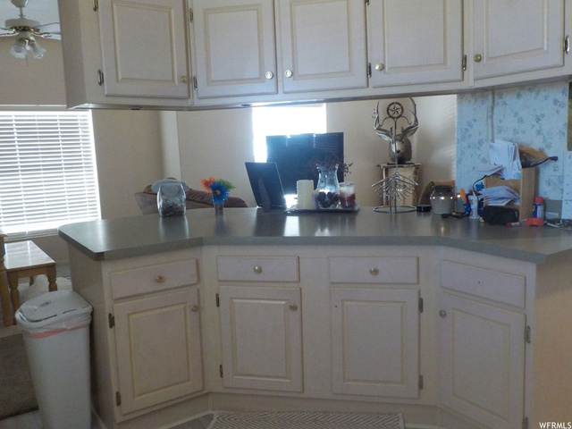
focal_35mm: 30
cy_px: 214
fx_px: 496
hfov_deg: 60.0
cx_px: 286
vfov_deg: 46.8
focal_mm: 4.1
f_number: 3.3
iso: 400
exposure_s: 1/25
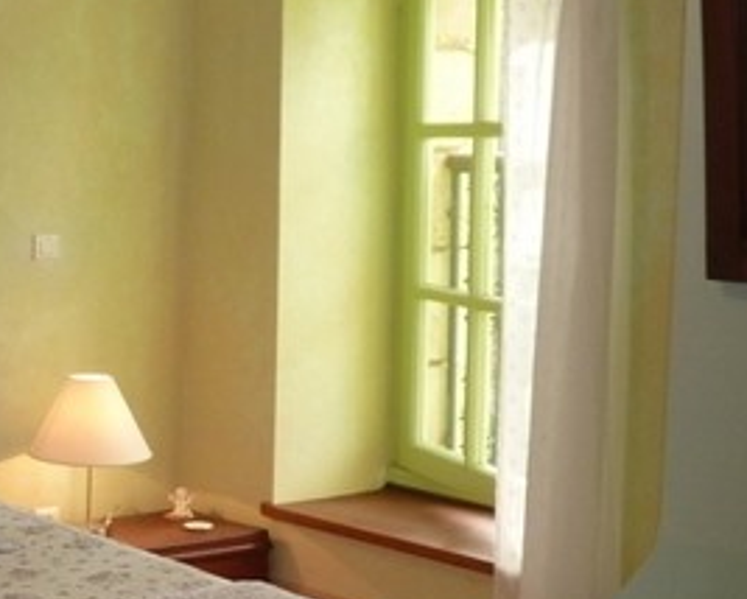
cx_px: -193
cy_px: 358
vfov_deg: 21.0
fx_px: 1615
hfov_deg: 23.4
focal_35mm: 73
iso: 125
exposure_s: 1/30
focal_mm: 4.1
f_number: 3.3
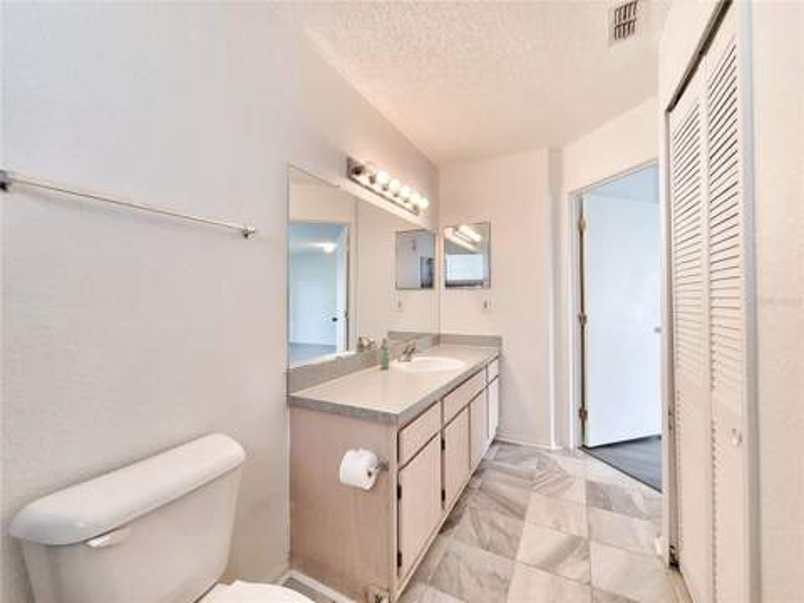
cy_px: 302
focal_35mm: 13
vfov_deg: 89.9
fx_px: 302
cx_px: 402
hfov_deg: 106.2
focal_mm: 2.2
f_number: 2.2
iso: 160
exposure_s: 1/60
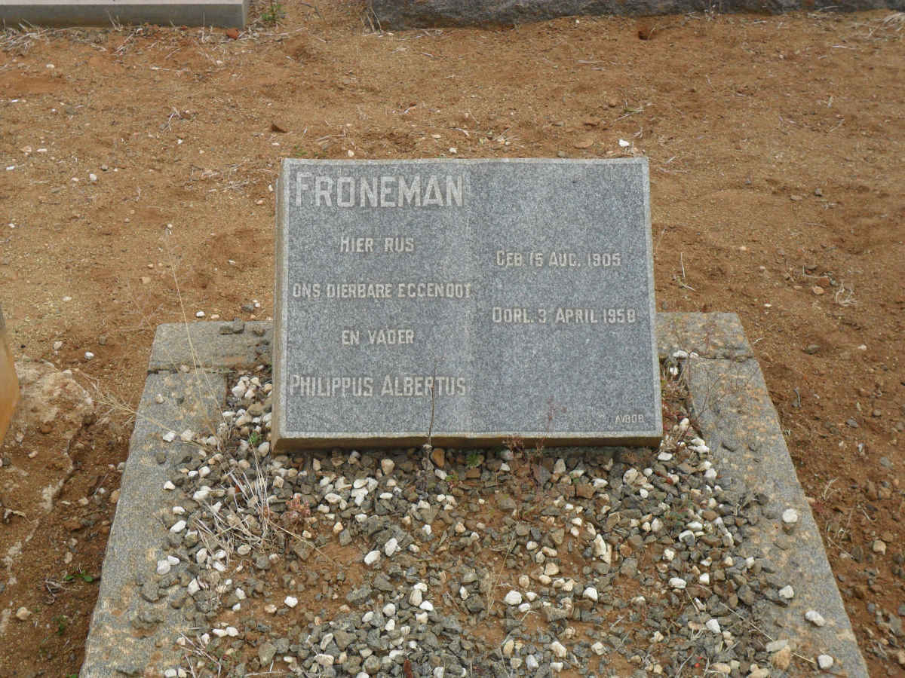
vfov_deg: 28.0
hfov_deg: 36.8
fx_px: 1359
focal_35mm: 52
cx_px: 452
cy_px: 339
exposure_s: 1/250
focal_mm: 9.3
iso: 100
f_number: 5
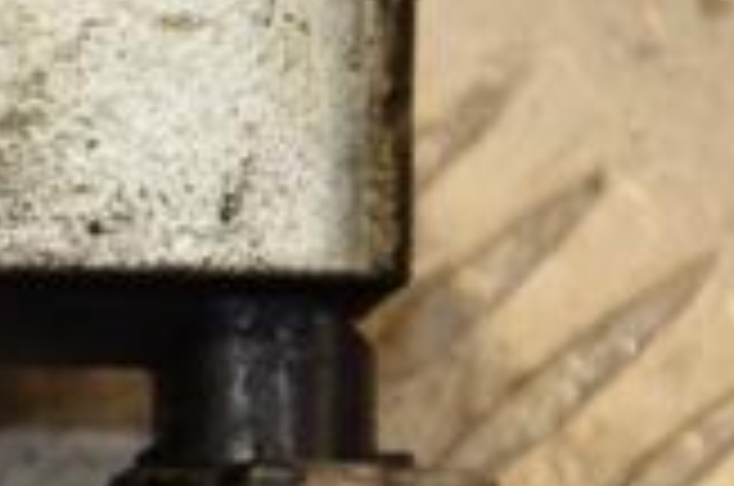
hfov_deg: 3.5
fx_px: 11820
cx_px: -432
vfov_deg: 2.4
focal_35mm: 581
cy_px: 360
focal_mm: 105
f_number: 7.1
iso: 800
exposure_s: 1/200
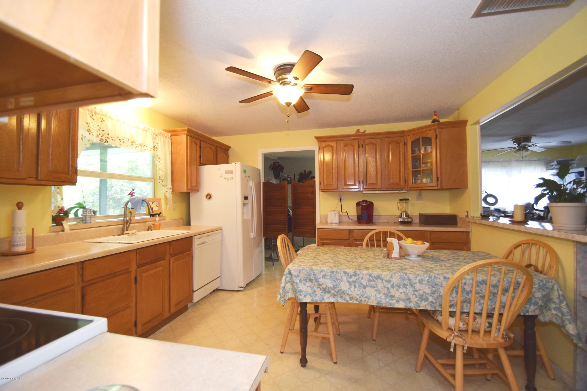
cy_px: 196
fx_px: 245
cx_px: 294
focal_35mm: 15
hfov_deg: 100.4
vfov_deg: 77.3
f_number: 3.5
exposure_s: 1/60
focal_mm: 10
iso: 900
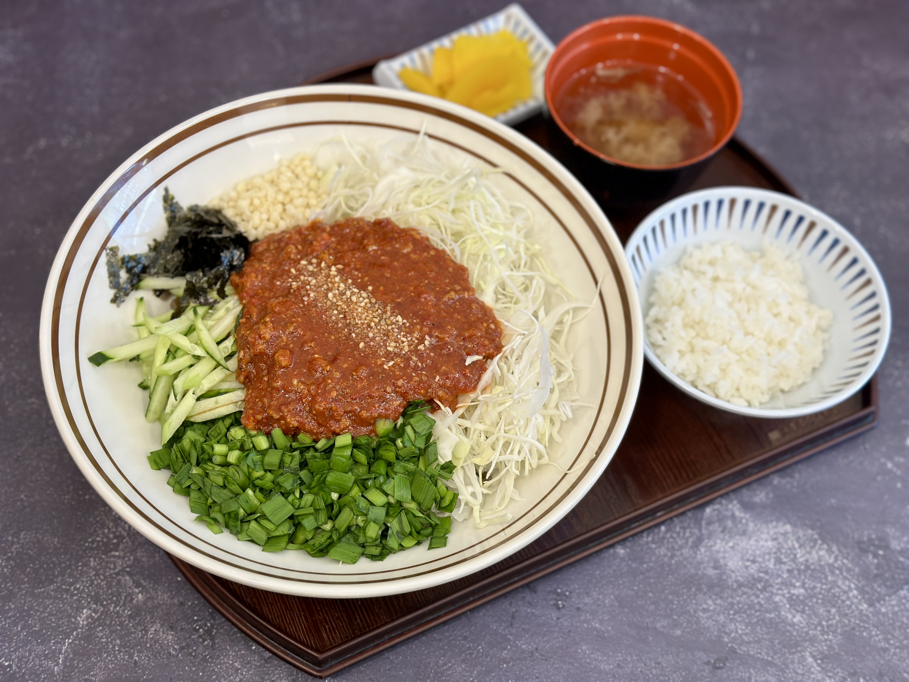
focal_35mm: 48
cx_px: 454
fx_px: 1260
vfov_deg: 30.3
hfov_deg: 39.7
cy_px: 341
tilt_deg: -58.6
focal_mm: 6.86
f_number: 1.78
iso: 80
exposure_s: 1/120
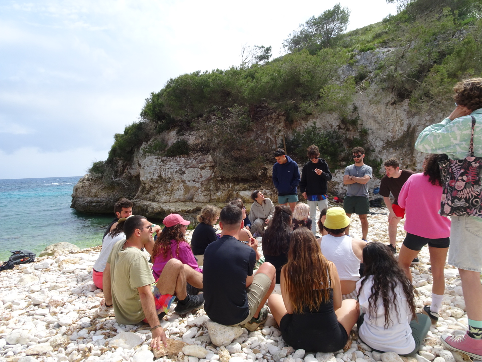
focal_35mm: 24
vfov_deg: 56.8
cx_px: 241
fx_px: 334
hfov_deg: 71.6
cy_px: 181
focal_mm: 4.1
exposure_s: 1/640
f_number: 3.5
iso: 80
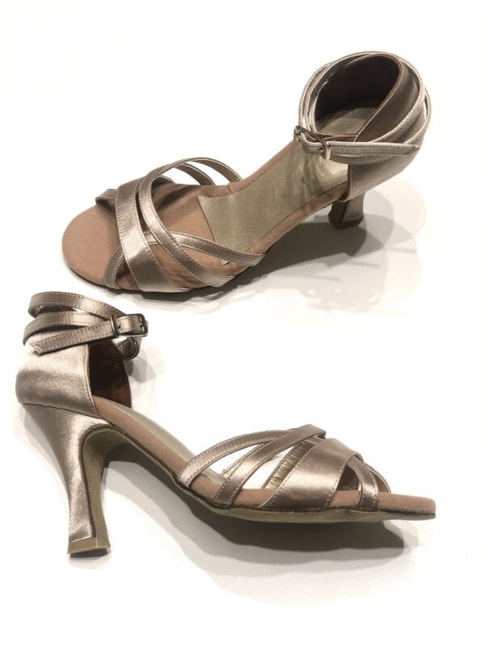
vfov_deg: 36.8
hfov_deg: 28.0
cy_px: 323
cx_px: 242
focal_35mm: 52
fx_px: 971
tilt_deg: -61.2
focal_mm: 6
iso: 25
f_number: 2.4
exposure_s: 1/50
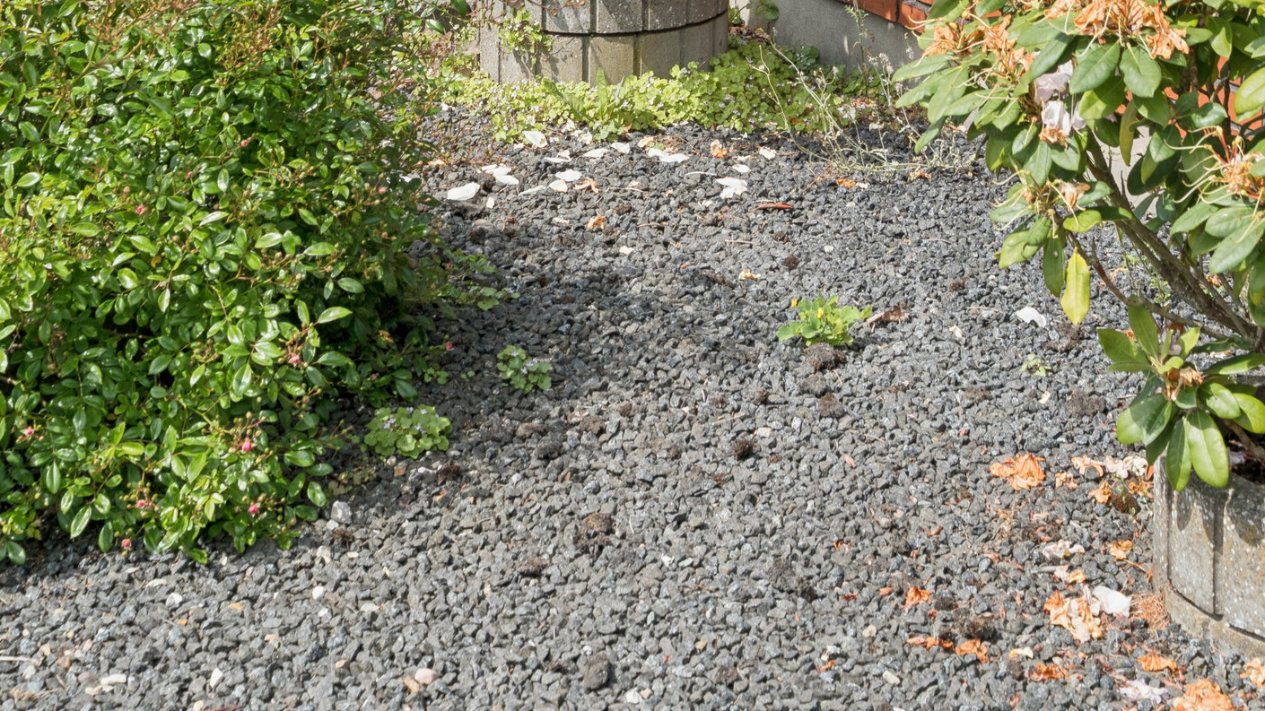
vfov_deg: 13.7
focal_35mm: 78
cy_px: -590
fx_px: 2616
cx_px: 863
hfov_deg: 27.0
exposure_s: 1/500
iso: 400
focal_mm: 35
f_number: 10
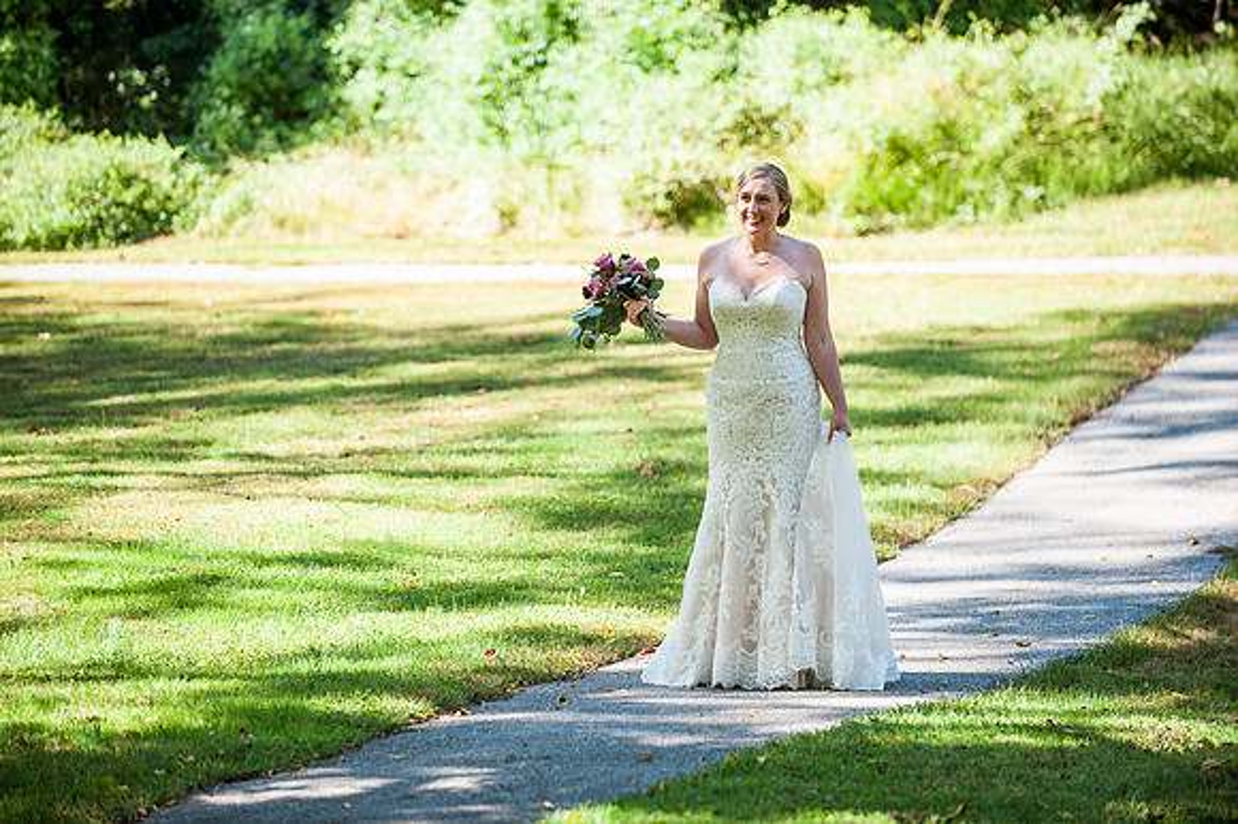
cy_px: 412
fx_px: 4468
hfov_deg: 15.8
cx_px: 619
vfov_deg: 10.5
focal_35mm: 130
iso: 400
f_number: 2.8
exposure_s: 1/1000
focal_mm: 130
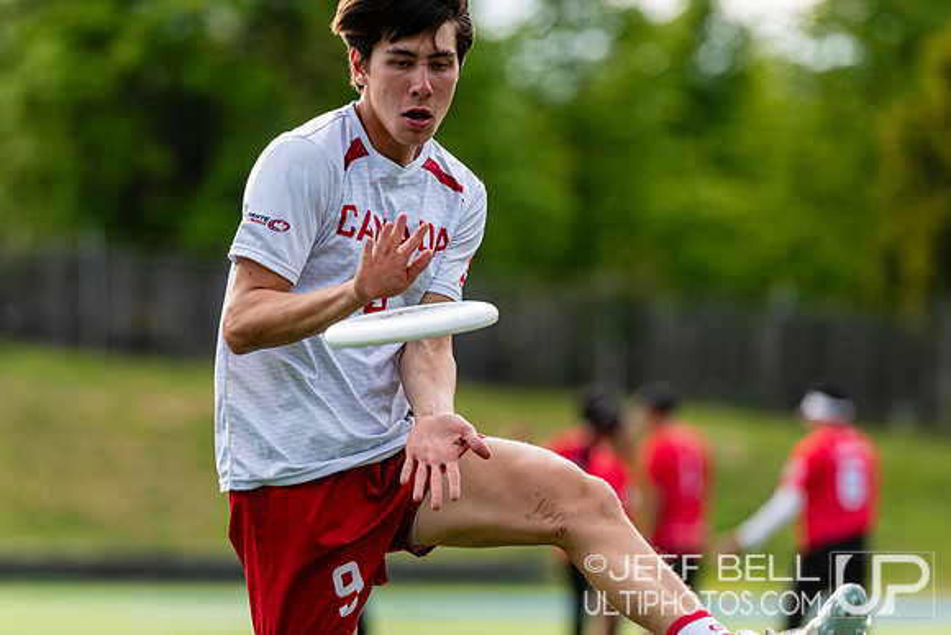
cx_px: 476
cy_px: 318
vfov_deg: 4.6
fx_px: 7926
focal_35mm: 300
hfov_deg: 6.9
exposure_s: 1/1250
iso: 360
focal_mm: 200
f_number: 3.2
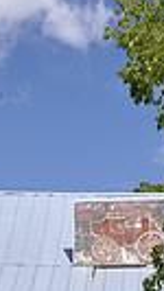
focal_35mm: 164
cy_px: 338
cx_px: 109
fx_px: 1265
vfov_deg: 12.8
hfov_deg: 7.4
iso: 200
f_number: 7.1
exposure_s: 1/200
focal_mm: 24
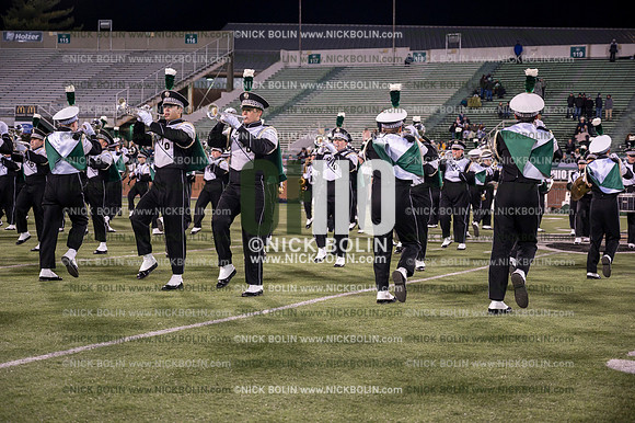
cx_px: 318
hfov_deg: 33.4
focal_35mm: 60
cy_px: 212
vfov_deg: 22.6
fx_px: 1058
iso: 3200
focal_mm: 60
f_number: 4
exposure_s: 1/640
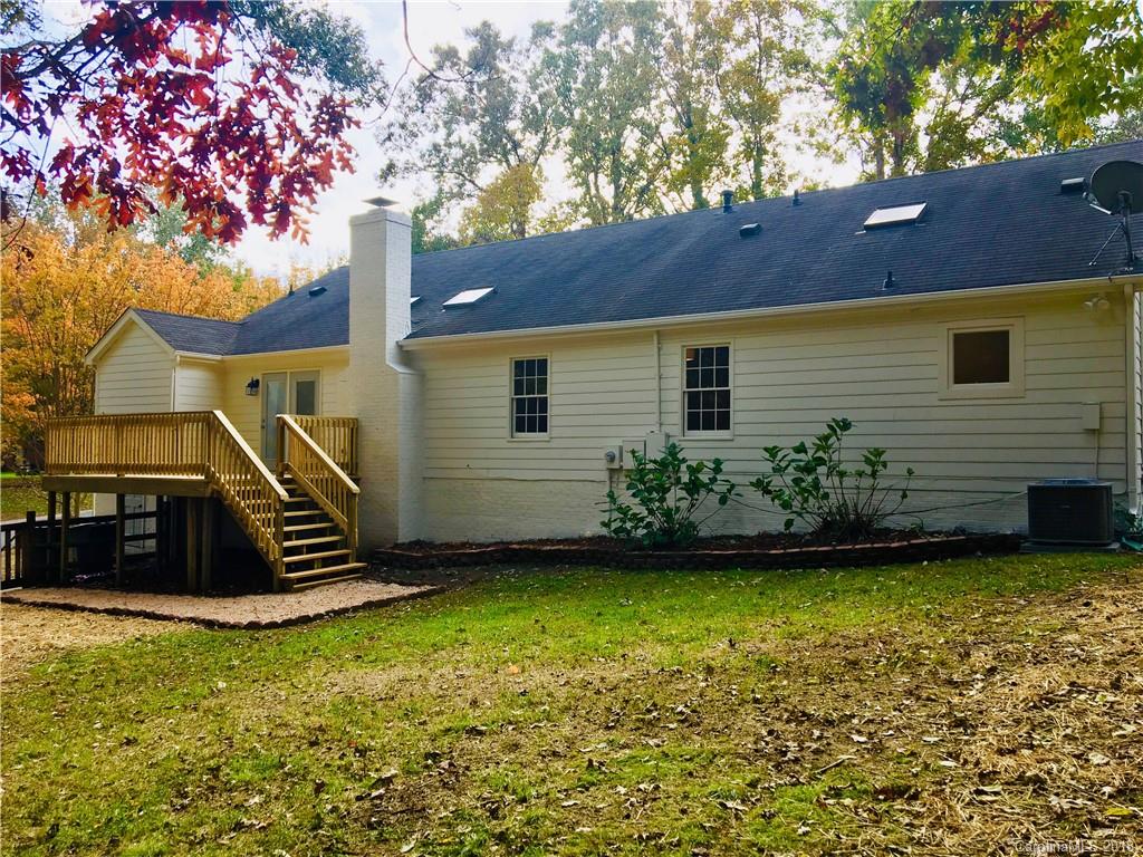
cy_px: 428
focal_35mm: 29
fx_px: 958
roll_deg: -0.2
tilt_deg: +0.1
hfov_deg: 61.7
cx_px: 572
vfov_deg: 48.2
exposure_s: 1/641
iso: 25
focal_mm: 4.15
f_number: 2.2
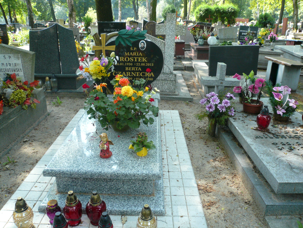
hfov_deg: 63.4
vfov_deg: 49.7
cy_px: 114
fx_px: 245
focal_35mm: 28
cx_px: 152
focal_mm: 4.6
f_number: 2.8
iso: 100
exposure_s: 1/80
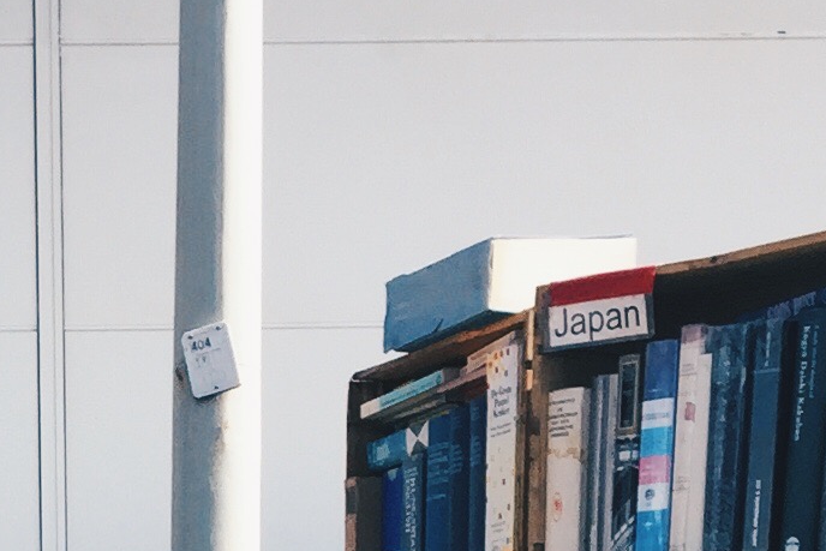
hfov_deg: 13.9
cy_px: 1436
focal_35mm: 143
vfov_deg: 8.5
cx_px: -202
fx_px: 3282
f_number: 2.2
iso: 32
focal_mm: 4.15
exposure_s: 1/989
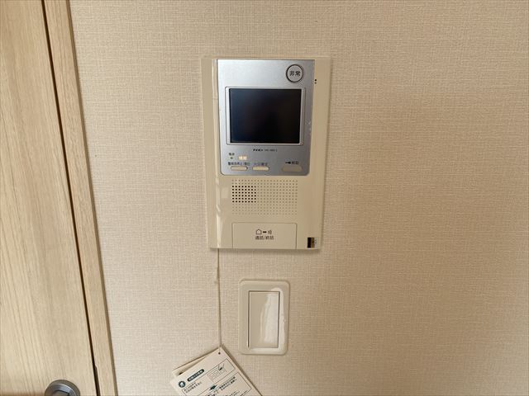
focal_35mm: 26
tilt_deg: -17.3
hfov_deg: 67.3
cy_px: 198
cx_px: 264
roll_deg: +0.4
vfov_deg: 53.1
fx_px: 397
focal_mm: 4.25
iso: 50
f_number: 1.8
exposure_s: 1/122
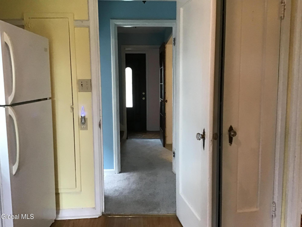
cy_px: 114
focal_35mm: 31
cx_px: 151
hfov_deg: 58.4
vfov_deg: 45.4
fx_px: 270
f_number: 2.4
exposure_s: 1/30
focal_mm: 3.3
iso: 160
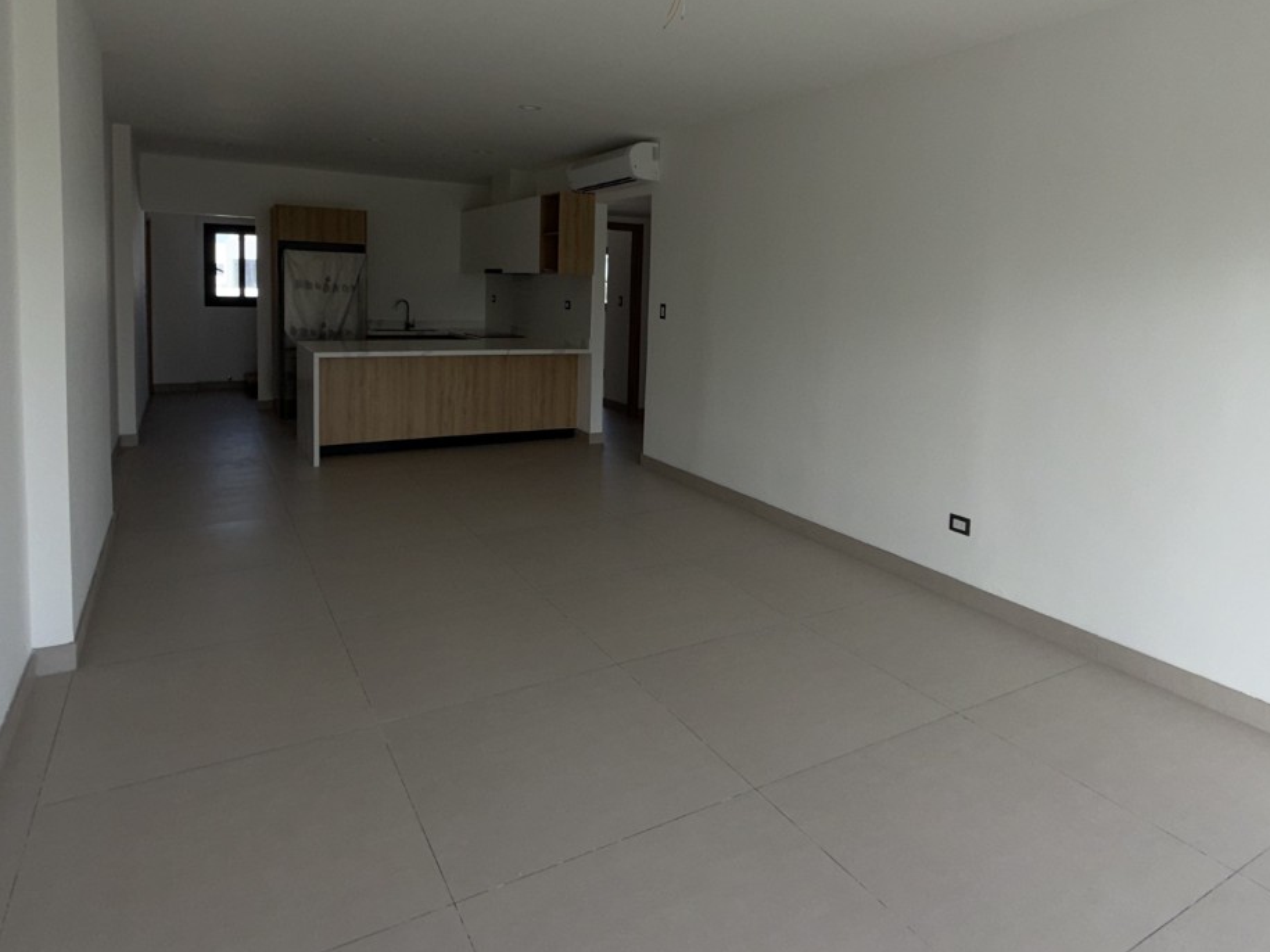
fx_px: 807
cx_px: 688
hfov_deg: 76.2
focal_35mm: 22
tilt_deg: -3.8
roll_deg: -1.8
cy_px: 341
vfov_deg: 60.1
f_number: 2.2
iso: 20
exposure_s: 1/236
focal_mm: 2.22
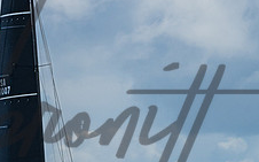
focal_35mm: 869
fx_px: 6131
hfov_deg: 2.4
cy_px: 175
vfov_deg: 1.5
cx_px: -4
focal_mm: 260
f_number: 10
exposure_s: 1/1600
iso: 400
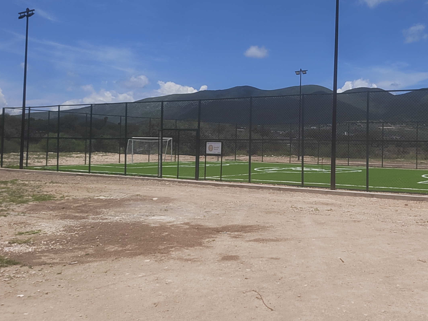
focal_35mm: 42
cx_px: 308
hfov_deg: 43.7
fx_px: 519
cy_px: 128
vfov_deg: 34.2
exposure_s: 1/3349
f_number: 1.9
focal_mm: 5.52
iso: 256
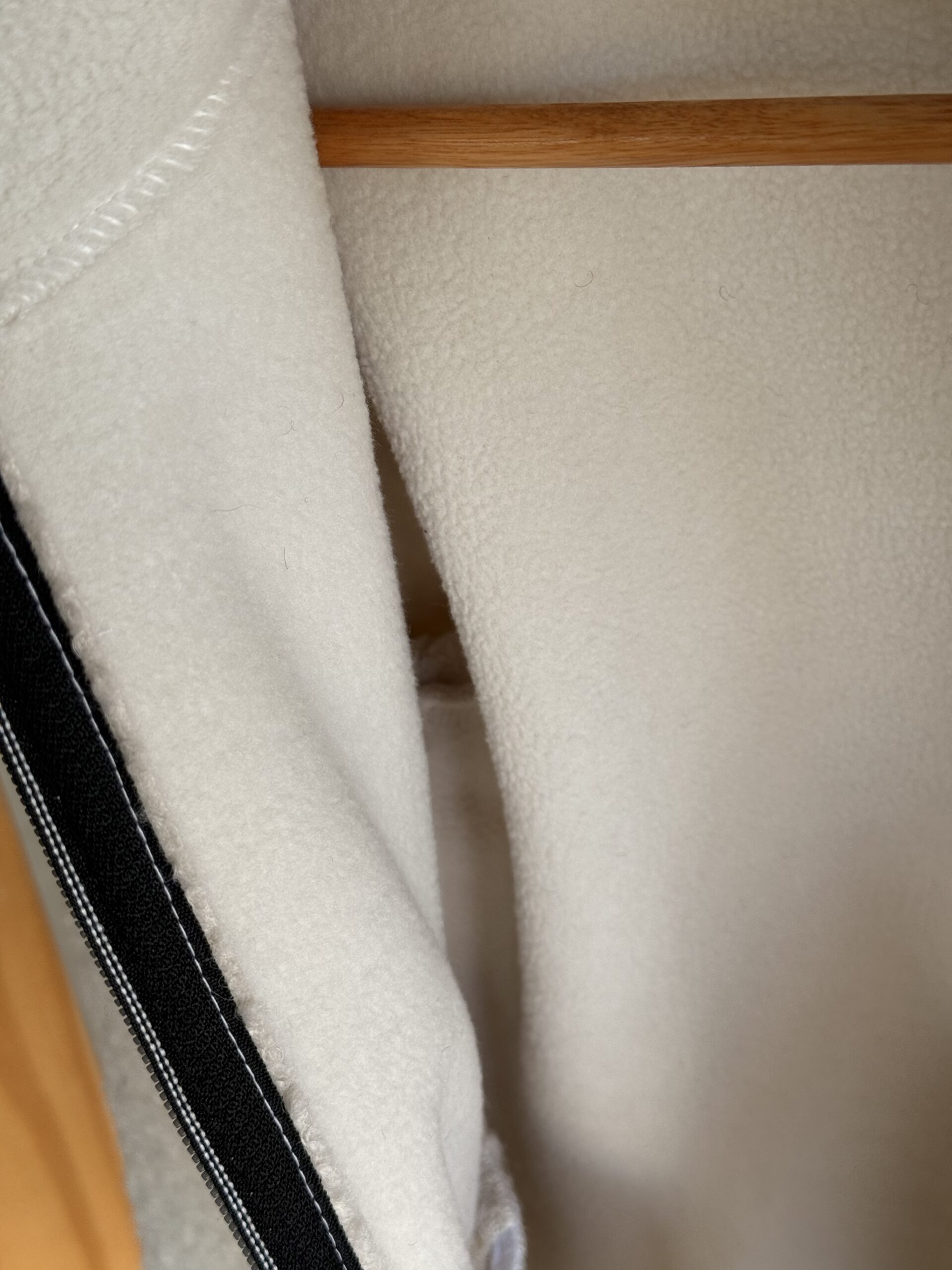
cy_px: 635
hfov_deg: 30.3
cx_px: 476
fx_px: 1760
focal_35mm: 48
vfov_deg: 39.7
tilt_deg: -33.8
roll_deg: +15.8
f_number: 1.78
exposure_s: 1/132
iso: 50
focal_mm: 6.76
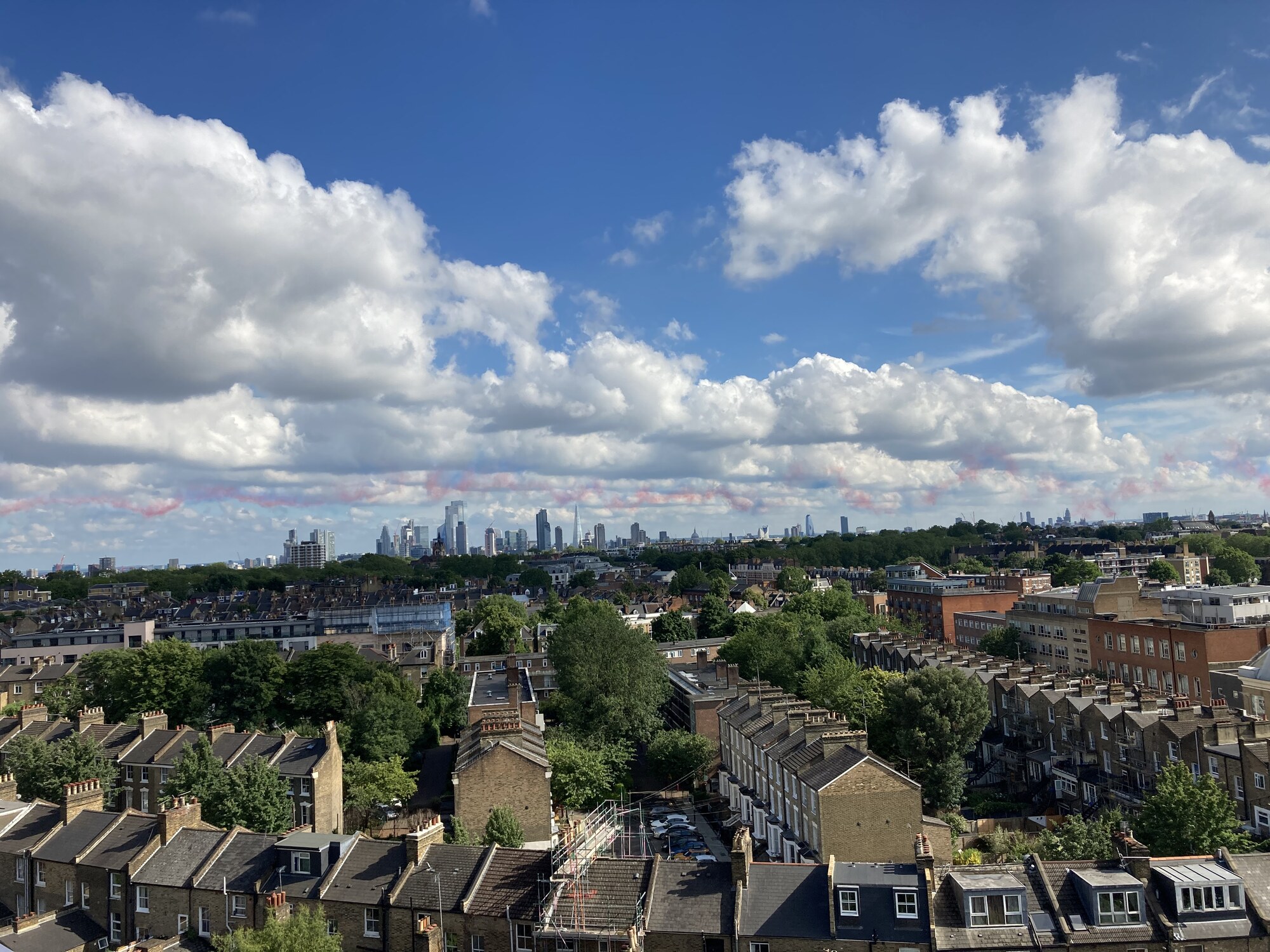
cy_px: 476
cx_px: 635
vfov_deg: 49.7
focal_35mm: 28
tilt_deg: +4.1
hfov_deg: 63.4
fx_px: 1027
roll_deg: +3.6
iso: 20
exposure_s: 1/3003
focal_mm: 3.99
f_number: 1.8
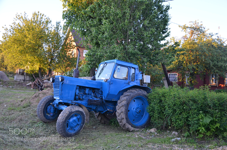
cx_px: 114
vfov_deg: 41.5
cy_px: 75
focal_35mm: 32
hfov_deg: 59.6
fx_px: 198
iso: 400
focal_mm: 21
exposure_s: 1/80
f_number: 4.5
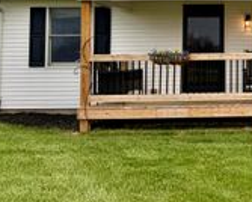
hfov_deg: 24.5
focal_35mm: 70
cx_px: 305
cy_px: 17
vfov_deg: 21.4
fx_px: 523
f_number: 1.78
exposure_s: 1/955
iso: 80
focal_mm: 6.76
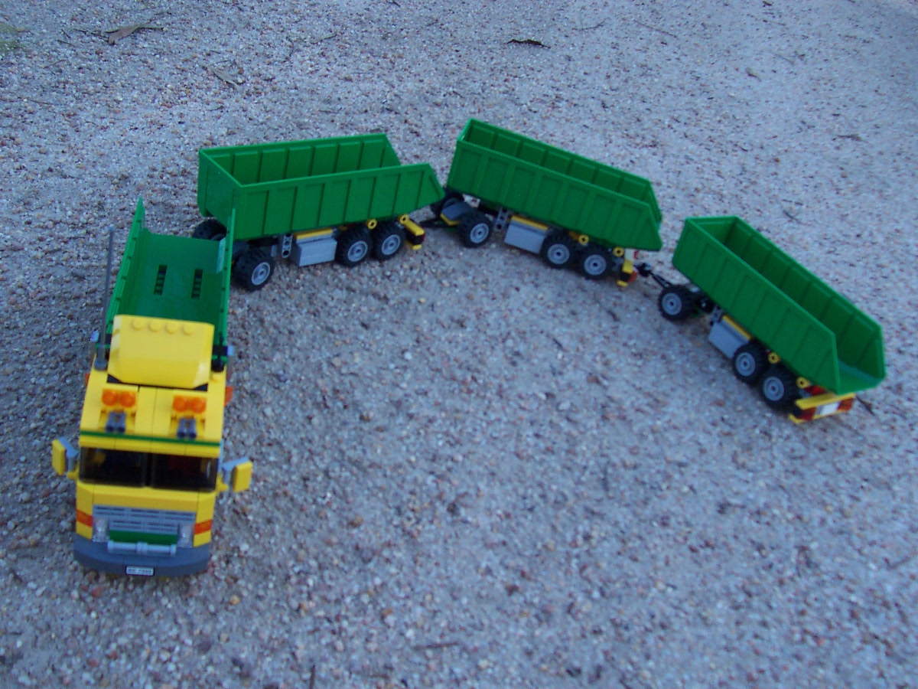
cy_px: 344
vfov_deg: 13.3
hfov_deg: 17.7
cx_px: 459
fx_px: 2944
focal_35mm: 111
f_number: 4.8
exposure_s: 1/125
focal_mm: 16.8
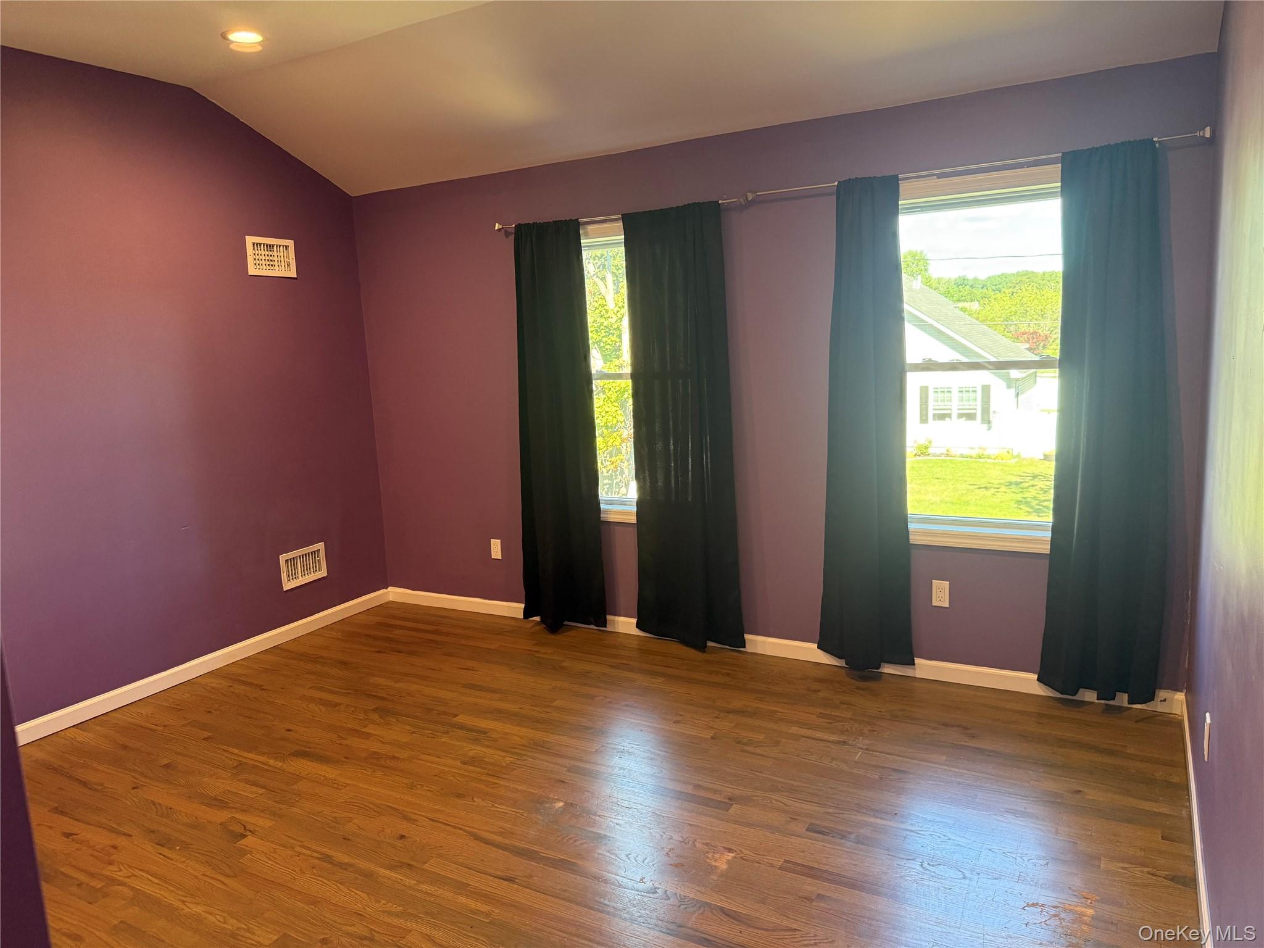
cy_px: 474
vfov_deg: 56.8
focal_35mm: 24
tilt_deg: -8.2
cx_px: 632
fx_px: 876
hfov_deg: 71.6
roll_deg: +2.7
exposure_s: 1/60
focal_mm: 6.76
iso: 250
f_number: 1.78
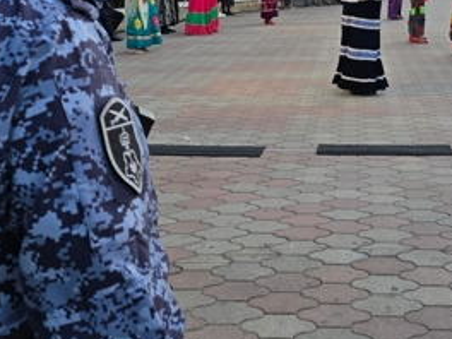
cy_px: -3
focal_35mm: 58
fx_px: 757
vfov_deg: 24.1
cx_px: 309
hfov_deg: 32.9
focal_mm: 6.3
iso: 50
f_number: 1.7
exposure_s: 1/180
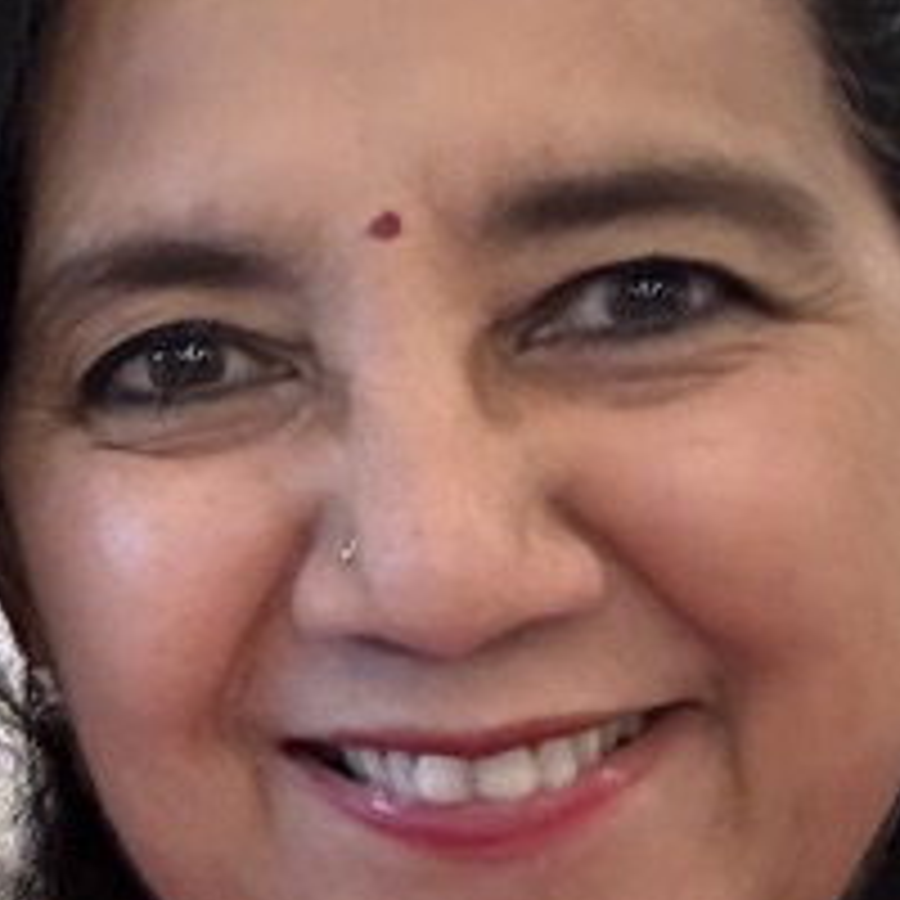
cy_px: 428
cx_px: -752
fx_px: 3059
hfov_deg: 14.6
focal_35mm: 104
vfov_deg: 16.7
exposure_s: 1/30
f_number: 1.9
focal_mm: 2.69
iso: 400
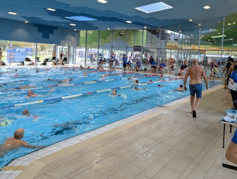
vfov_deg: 41.6
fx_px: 233
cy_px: 67
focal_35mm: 34
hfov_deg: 53.8
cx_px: 128
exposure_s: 1/112
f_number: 1.85
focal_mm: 6.81
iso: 54
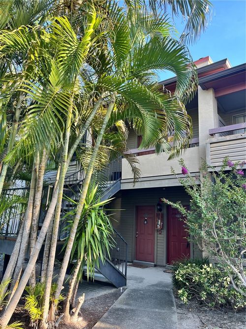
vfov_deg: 67.3
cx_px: 123
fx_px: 246
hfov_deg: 53.0
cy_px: 164
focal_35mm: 26
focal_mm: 5.1
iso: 40
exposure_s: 1/133
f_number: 1.6
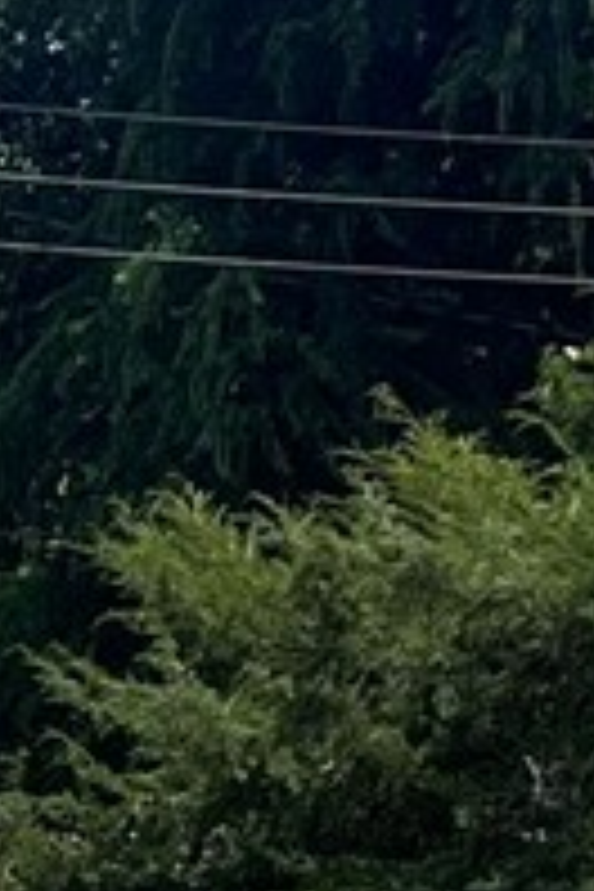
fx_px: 6484
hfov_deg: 5.0
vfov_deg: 7.6
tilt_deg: -5.6
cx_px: -1084
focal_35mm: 262
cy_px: 1634
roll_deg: +3.8
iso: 50
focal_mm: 5.1
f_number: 1.6
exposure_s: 1/3135
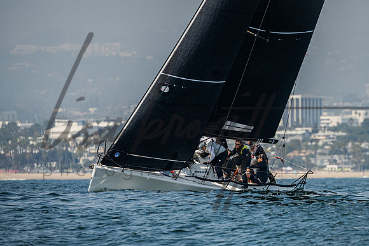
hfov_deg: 3.8
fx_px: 5613
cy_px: 151
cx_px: 231
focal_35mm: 548
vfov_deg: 2.5
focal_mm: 400
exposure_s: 1/4000
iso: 640
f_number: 5.6
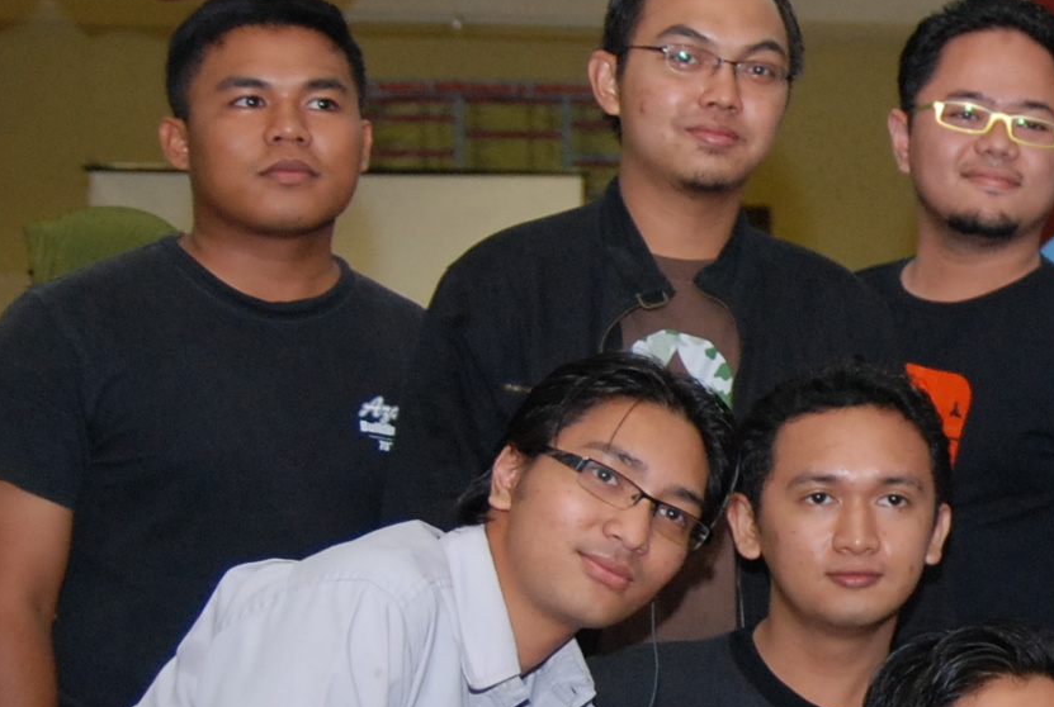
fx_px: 3374
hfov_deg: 16.6
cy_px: 465
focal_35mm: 115
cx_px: 1445
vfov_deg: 12.0
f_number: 2.8
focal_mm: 22
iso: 500
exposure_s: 1/80
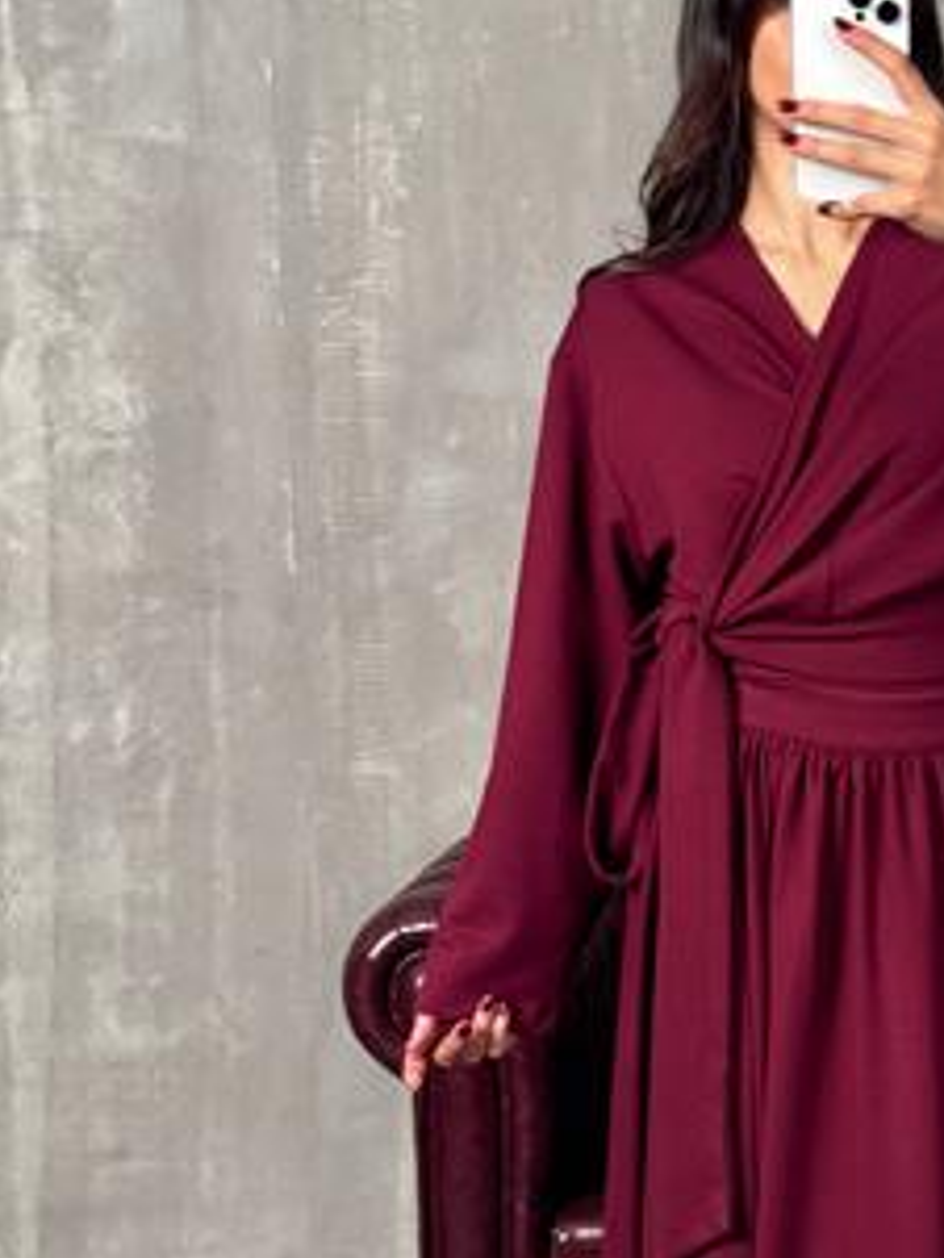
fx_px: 2725
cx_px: 925
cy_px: 619
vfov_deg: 26.0
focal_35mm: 75
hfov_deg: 19.1
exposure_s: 1/121
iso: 200
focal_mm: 6.76
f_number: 1.78
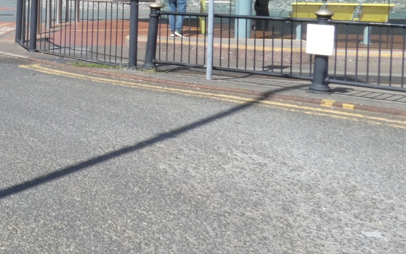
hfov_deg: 31.0
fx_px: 597
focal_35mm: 54
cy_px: -6
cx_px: -93
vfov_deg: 22.9
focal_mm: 3.6
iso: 80
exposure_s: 1/160
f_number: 8
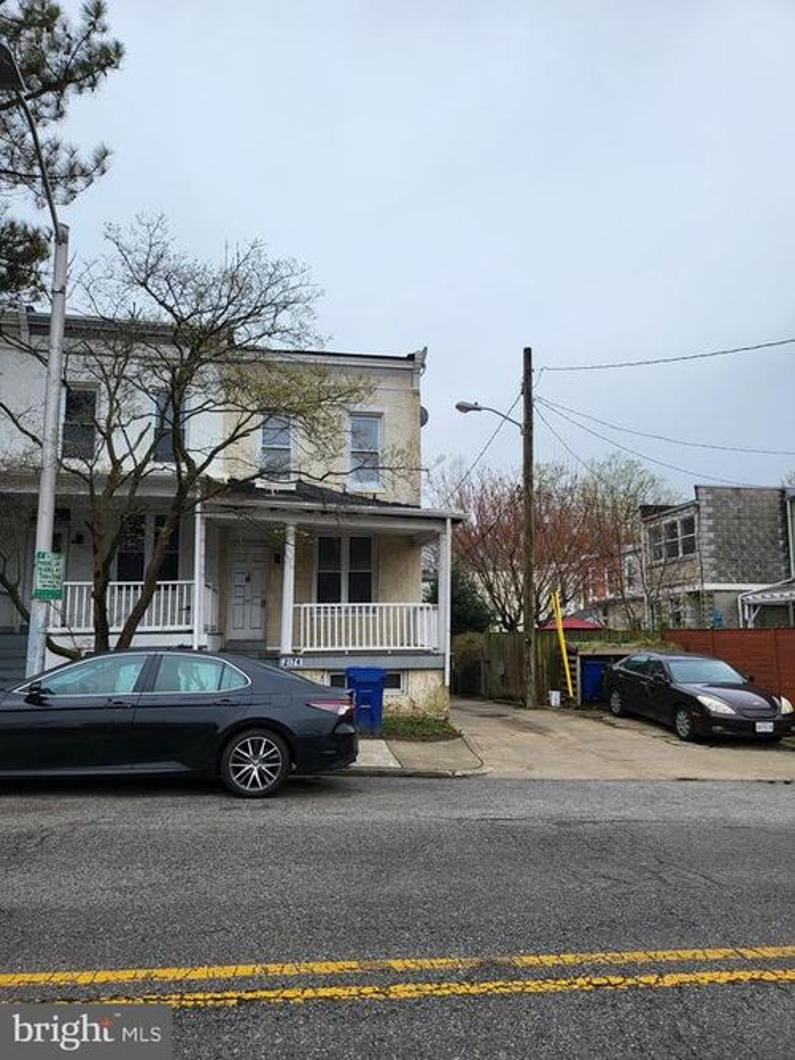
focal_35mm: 24
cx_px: 398
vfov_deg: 71.6
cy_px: 530
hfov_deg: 56.8
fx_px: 735
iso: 40
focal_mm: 5
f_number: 1.8
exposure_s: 1/1597
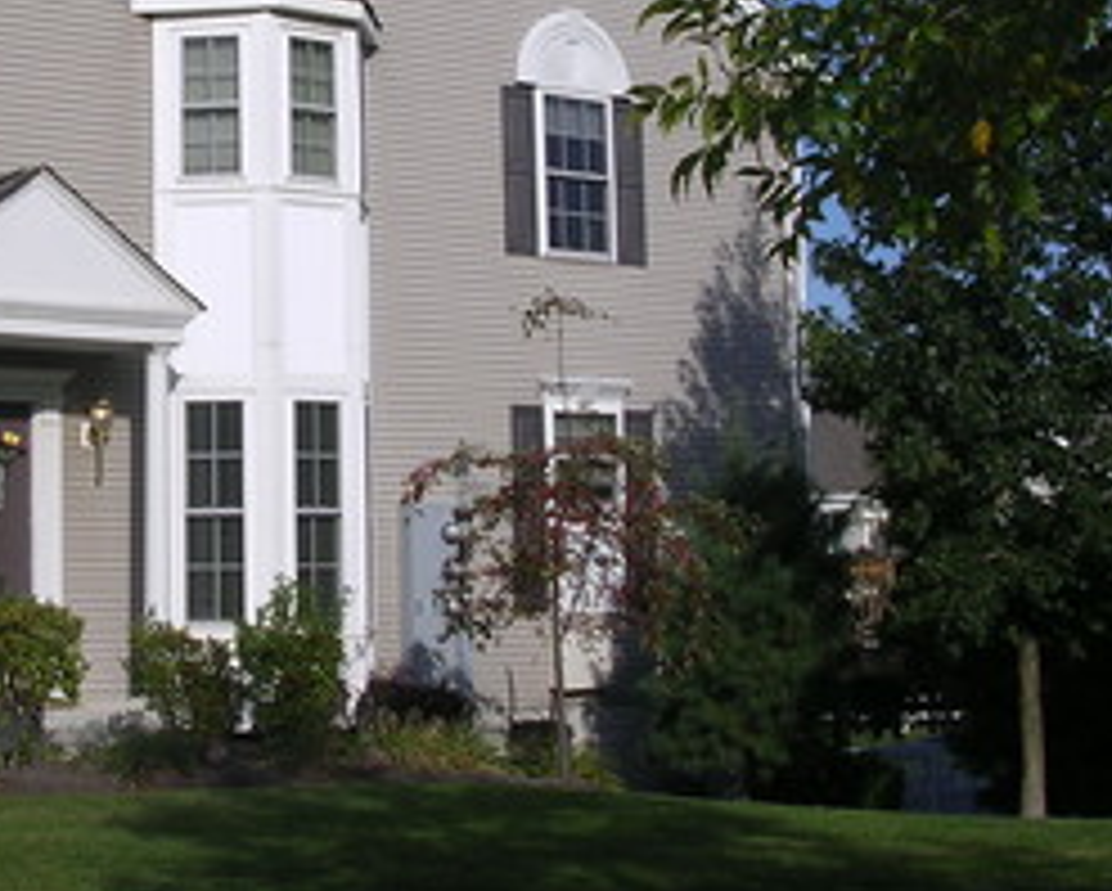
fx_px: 2470
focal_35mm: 75
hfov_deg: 24.8
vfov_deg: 20.4
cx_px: 158
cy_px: 281
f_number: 5.6
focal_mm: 5.8
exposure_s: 1/431
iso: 100
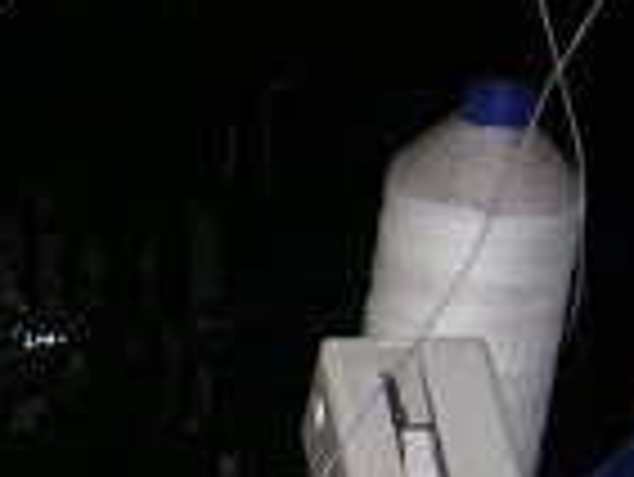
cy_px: 781
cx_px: -196
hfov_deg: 14.0
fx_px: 2475
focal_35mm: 135
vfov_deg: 10.5
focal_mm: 5.7
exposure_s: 1/60.1
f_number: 2.9
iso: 50
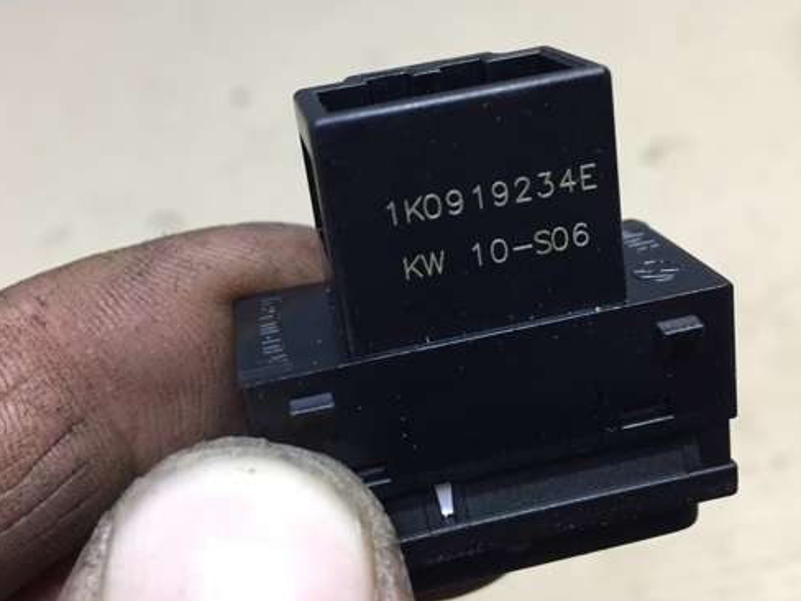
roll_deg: +14.5
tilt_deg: -37.4
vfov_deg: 37.7
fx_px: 879
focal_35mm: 38
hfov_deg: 49.0
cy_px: 274
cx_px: 387
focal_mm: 4.15
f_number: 2.2
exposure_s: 1/33
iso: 125
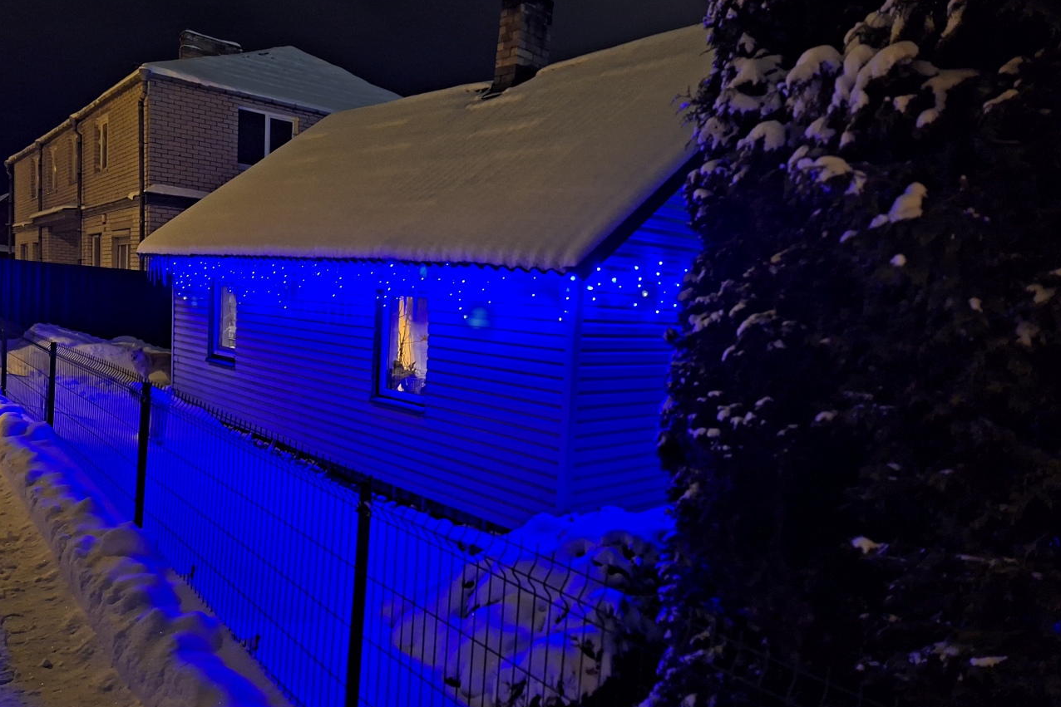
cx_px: 530
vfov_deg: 53.1
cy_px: 361
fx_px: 707
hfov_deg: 73.7
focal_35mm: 24
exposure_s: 1/10
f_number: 1.8
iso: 1600
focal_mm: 5.54
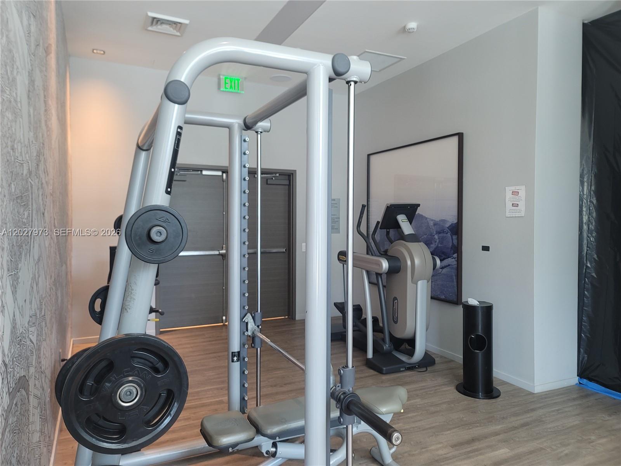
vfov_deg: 54.9
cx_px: 310
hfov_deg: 69.4
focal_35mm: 25
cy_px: 233
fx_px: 448
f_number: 1.8
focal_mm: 7
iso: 200
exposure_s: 1/40
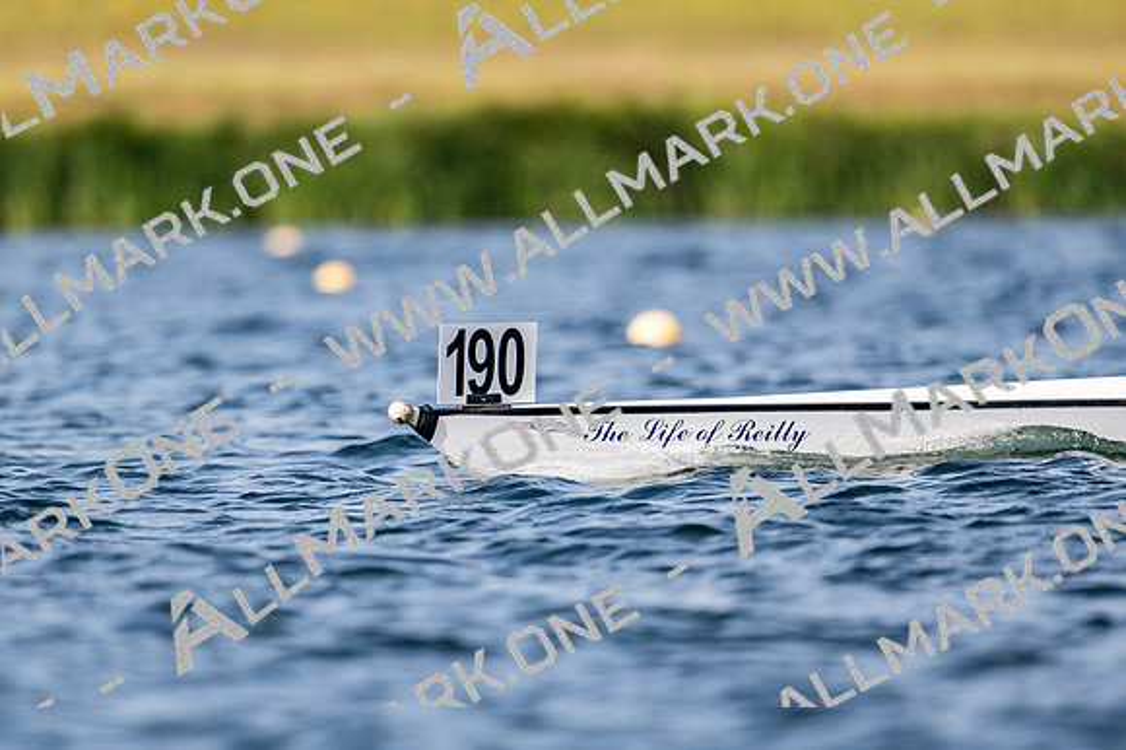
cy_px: 375
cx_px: 563
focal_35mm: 600
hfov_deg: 3.4
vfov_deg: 2.3
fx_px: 18755
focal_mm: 400
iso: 180
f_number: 4.5
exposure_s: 1/2500
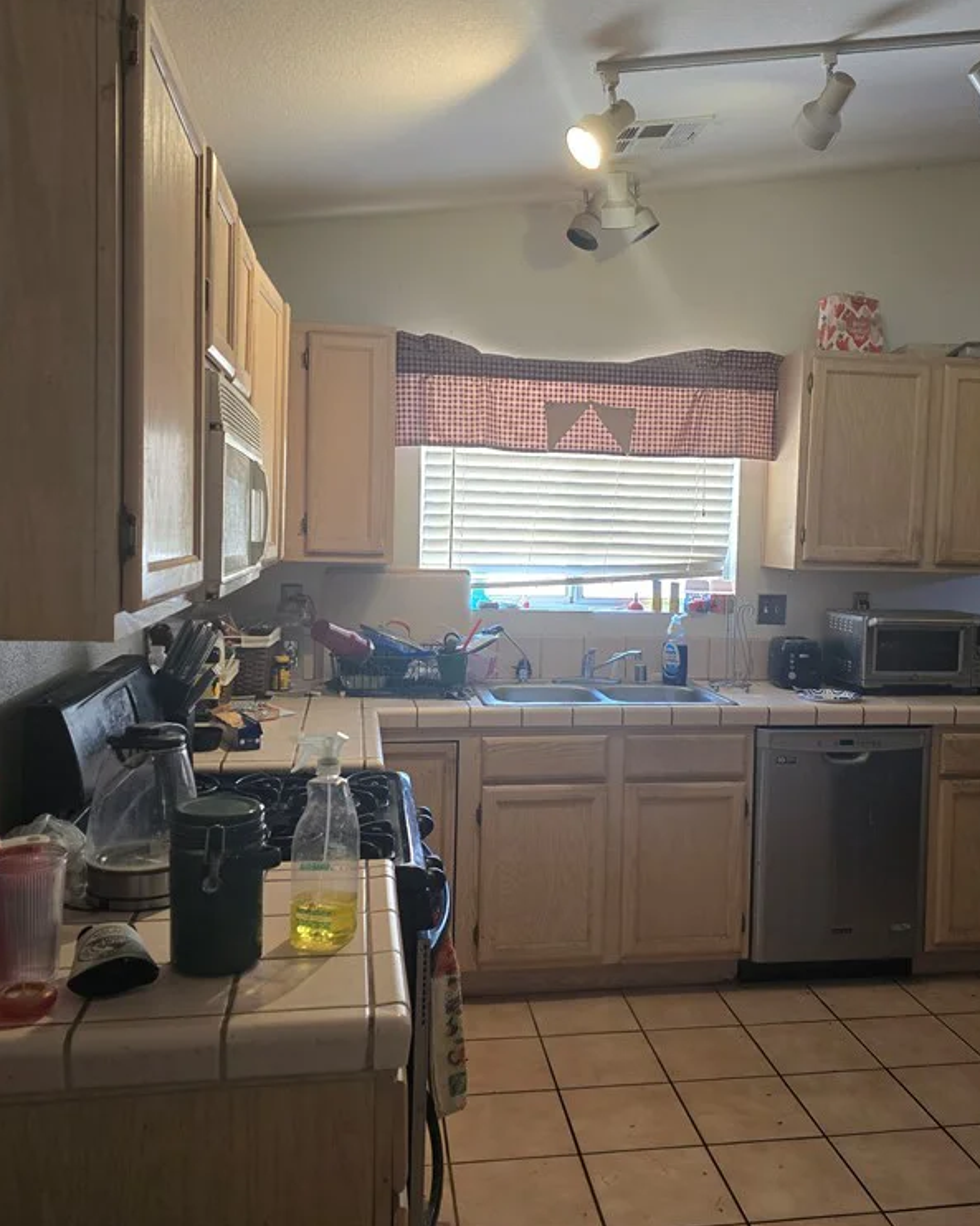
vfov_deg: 57.2
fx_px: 1125
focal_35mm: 31
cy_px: 595
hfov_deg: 46.9
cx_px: 562
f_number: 1.7
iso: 400
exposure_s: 1/120
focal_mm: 6.3
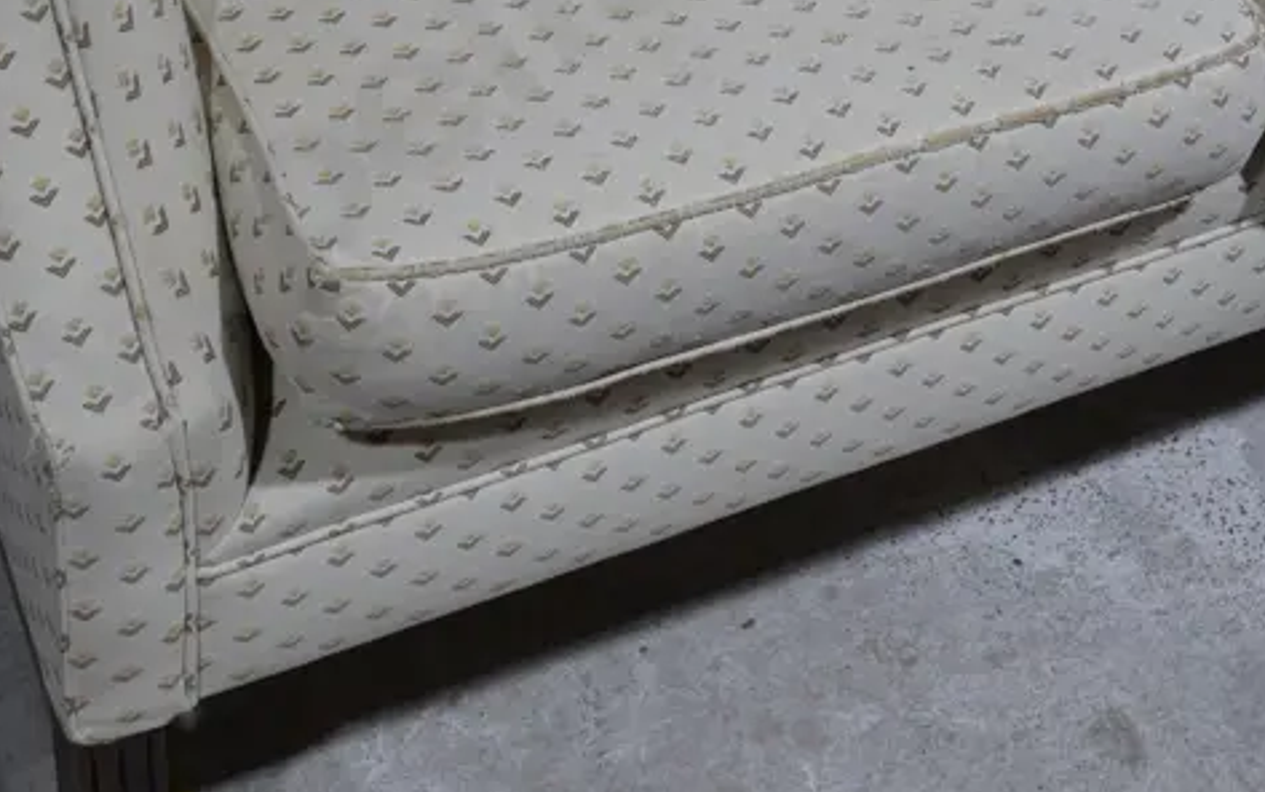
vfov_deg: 16.0
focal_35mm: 78
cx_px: 842
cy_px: -213
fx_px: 2690
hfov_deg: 26.3
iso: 200
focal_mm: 17
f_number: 4.5
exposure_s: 1/60
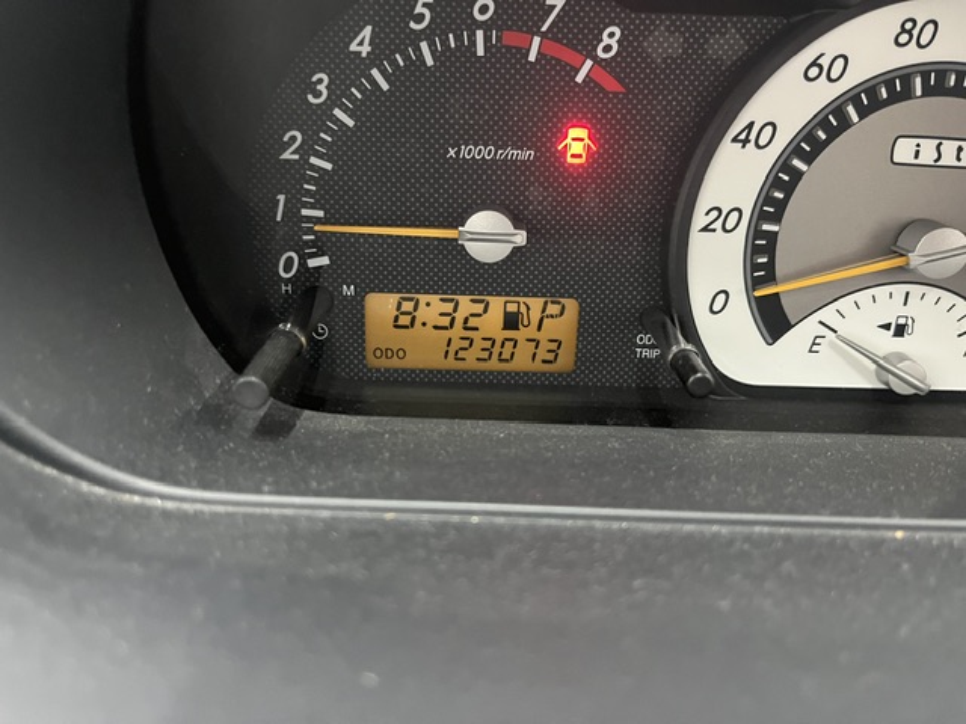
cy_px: 362
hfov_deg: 67.3
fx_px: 726
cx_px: 483
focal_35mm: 26
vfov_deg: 53.1
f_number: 1.6
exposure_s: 1/33
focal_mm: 5.1
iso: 500
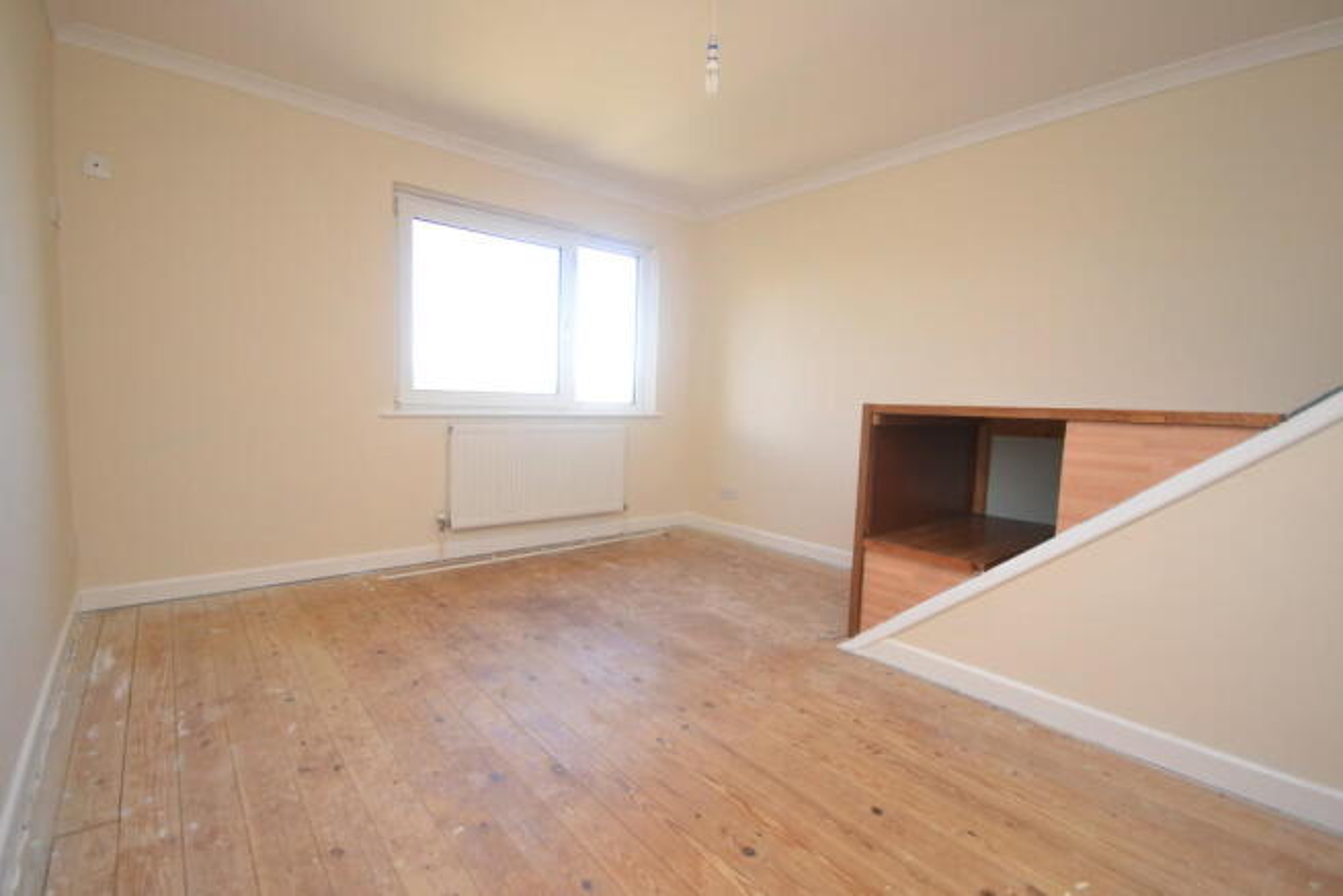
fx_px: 560
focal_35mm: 15
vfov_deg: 77.4
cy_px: 448
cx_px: 672
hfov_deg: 100.4
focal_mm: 10
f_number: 4.5
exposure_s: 1/80
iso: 400
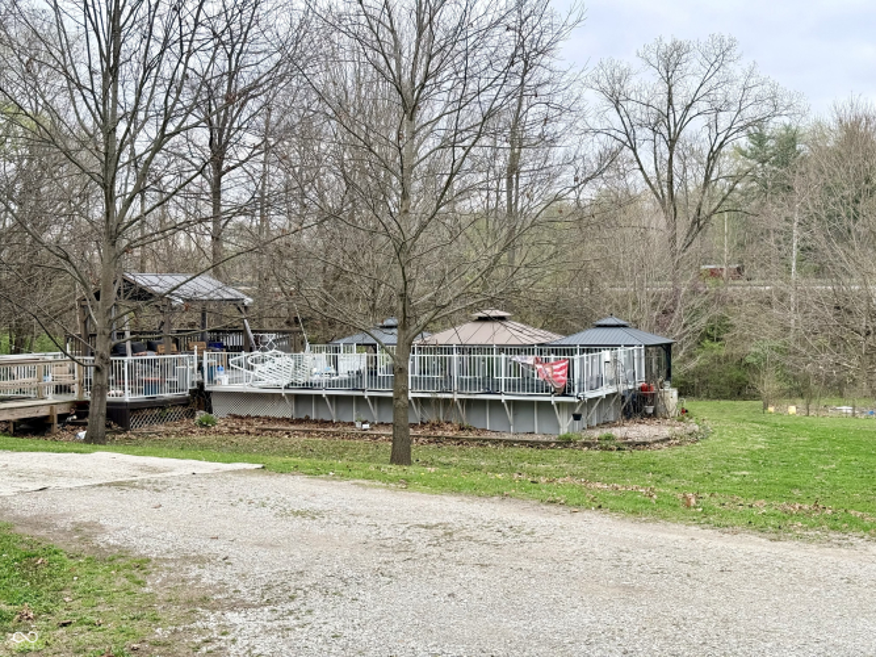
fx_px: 1214
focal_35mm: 48
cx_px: 438
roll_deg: +1.1
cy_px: 328
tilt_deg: -0.3
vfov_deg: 30.3
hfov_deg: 39.7
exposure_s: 1/1027
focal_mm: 6.76
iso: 80
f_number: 1.78
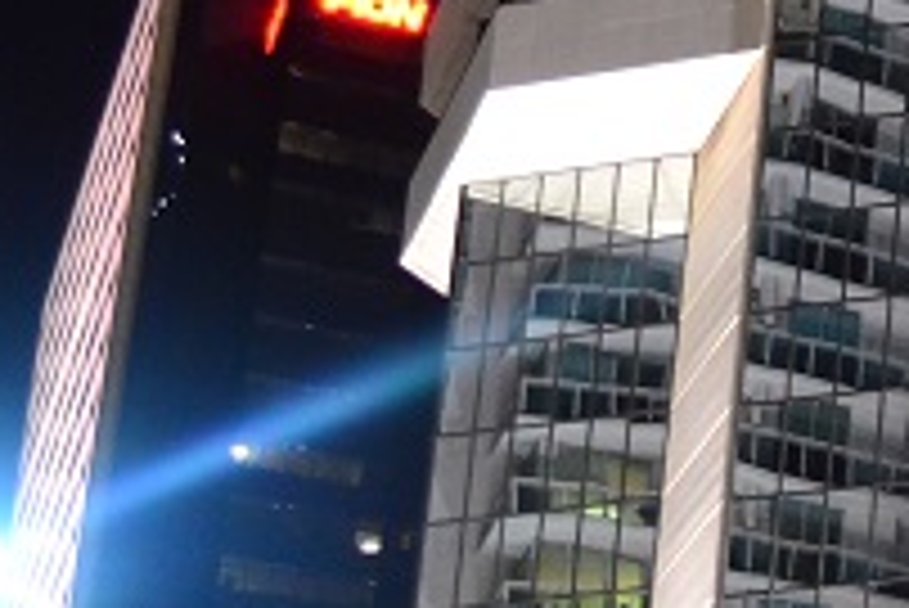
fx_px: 3512
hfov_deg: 12.0
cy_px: 885
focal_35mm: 139
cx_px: 2138
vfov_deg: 9.6
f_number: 3.5
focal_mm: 18
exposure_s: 1/2
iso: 800
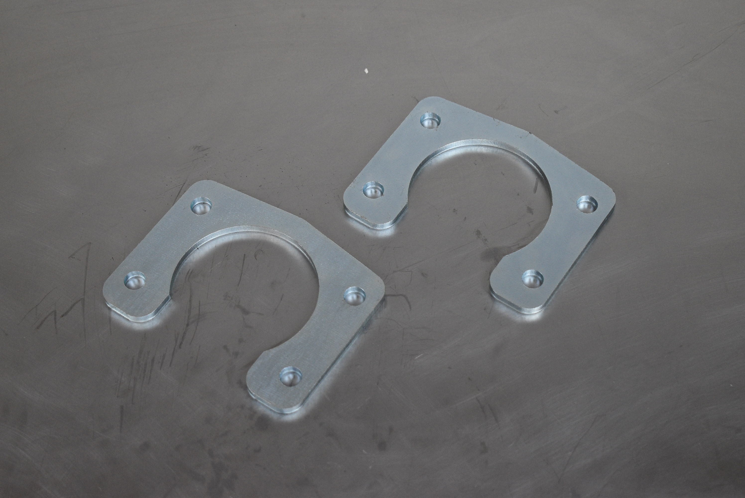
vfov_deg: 19.0
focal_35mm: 72
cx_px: 372
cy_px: 249
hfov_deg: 28.1
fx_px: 1491
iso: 1250
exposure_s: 1/250
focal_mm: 48
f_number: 5.3
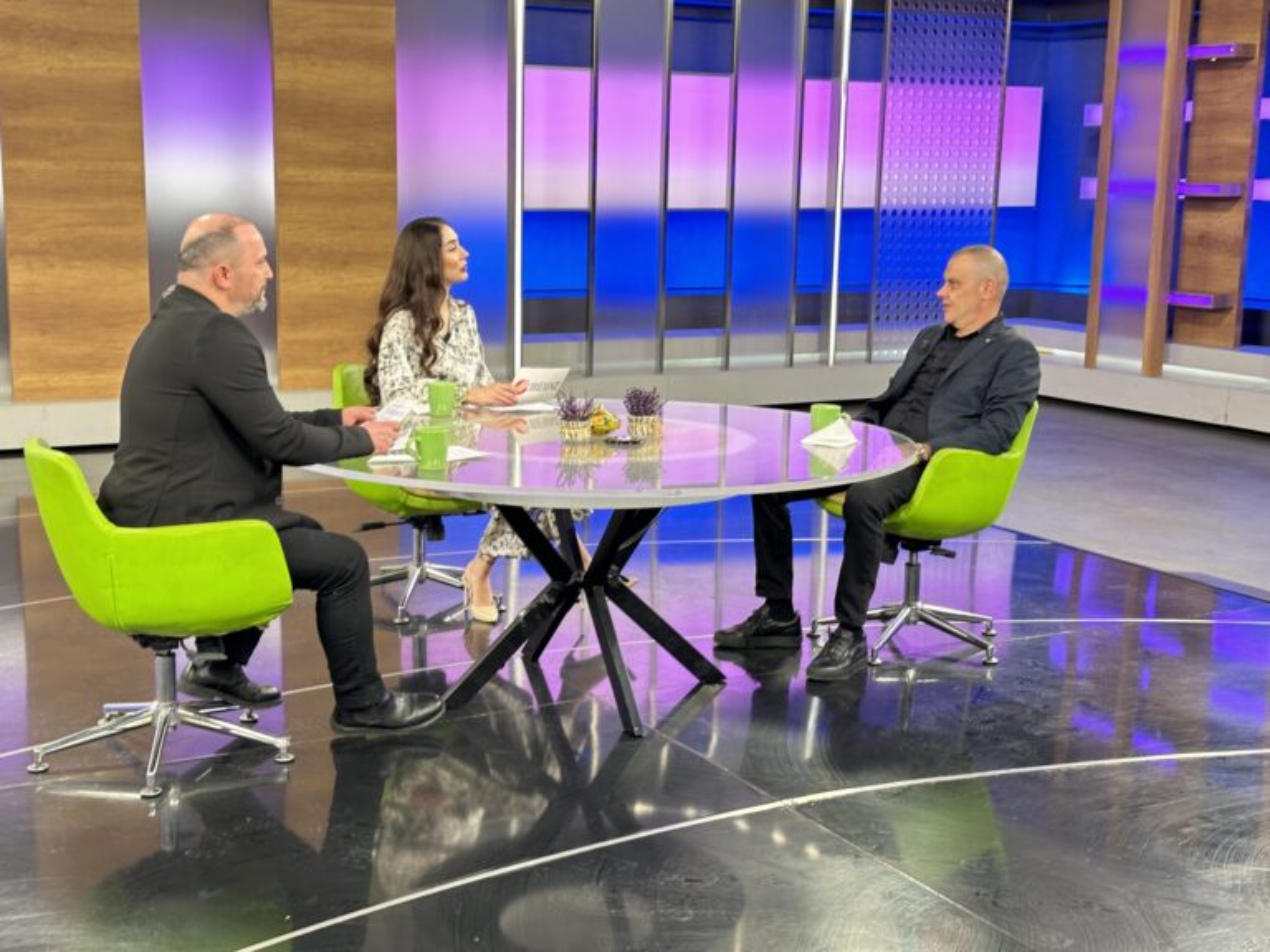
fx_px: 1761
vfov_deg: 30.3
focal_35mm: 48
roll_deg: -0.7
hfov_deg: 39.7
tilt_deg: -7.8
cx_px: 635
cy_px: 476
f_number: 1.78
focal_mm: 6.86
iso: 125
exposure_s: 1/49
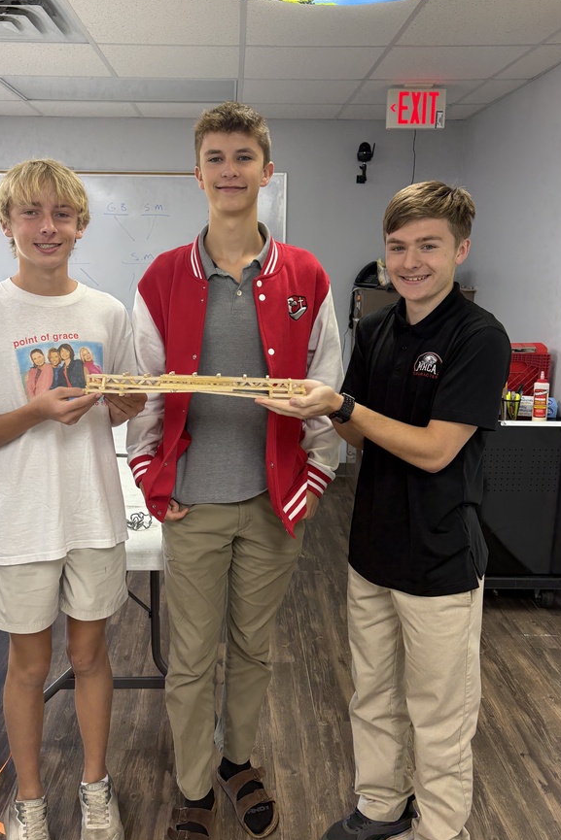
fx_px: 748
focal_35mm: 32
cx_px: 245
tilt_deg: -11.1
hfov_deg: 41.1
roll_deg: -0.3
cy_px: 399
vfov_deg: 58.7
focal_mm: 5.96
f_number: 1.6
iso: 125
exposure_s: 1/60
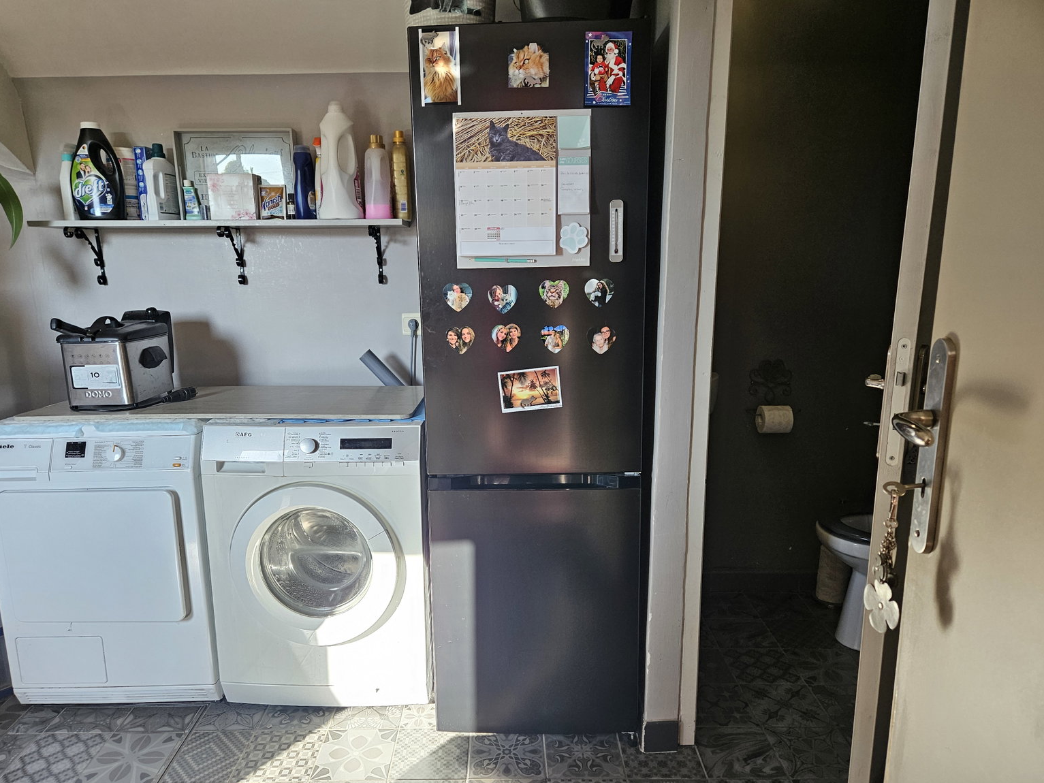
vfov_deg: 56.8
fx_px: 724
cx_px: 511
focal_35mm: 24
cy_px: 403
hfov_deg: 71.6
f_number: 1.8
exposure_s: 1/180
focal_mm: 5.4
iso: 160
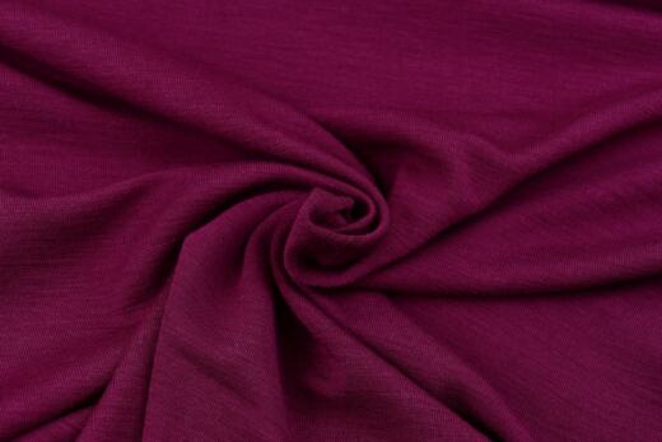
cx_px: 331
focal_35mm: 75
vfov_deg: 18.2
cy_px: 221
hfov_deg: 27.0
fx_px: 1379
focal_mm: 27.23
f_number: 3.7
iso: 400
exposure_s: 1/80
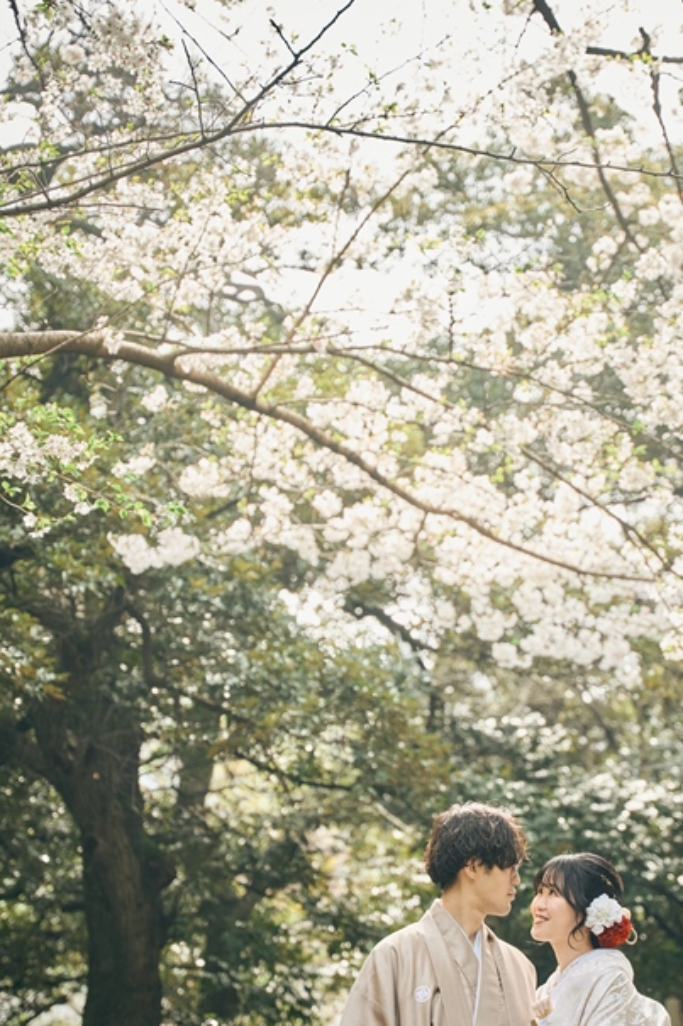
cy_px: 611
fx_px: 2243
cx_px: 426
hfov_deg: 17.3
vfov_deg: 25.7
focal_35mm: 79
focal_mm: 59.6
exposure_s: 1/1000
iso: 400
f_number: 2.8
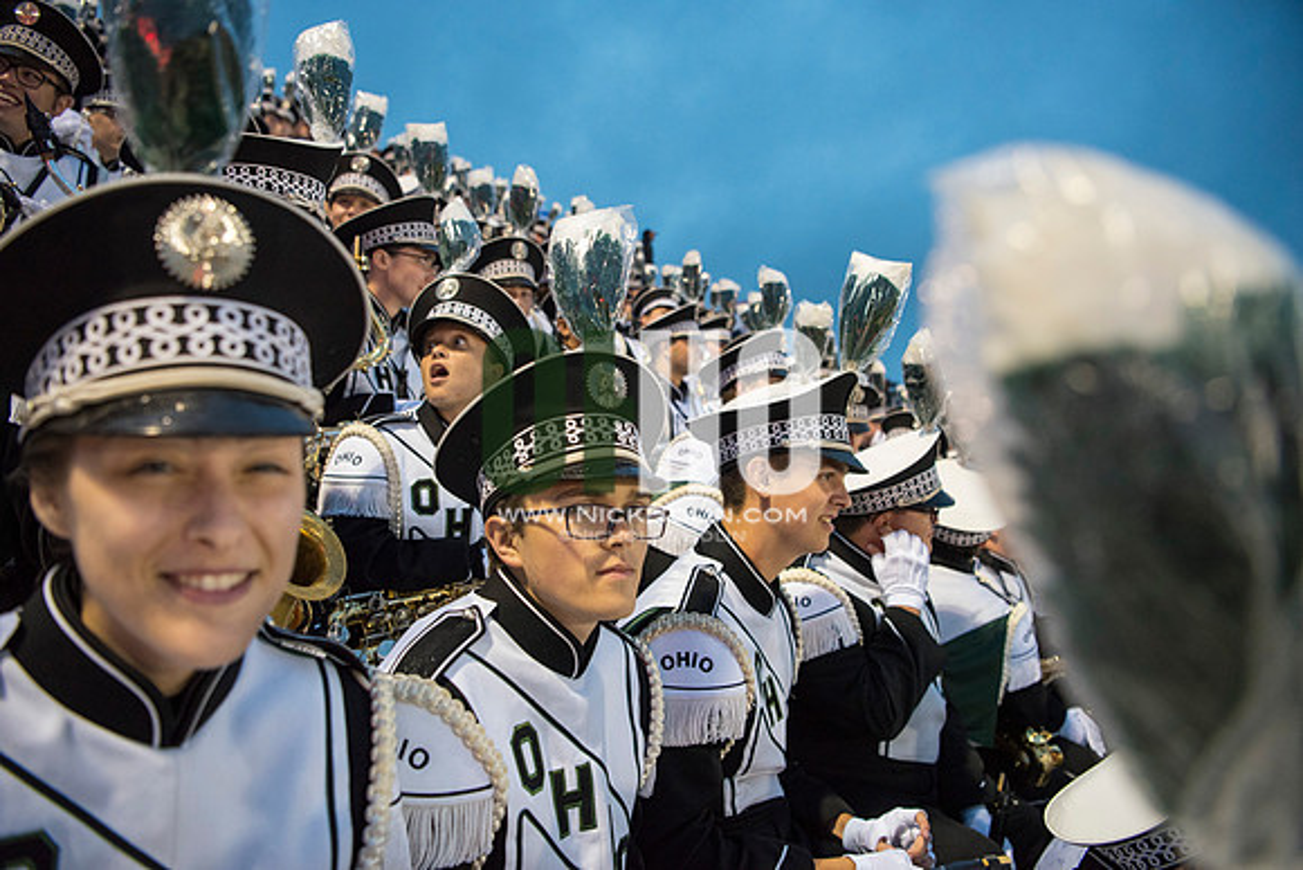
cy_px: 435
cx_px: 652
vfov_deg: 53.2
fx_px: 869
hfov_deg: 73.7
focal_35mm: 24
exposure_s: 1/320
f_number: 3.2
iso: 2000
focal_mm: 24
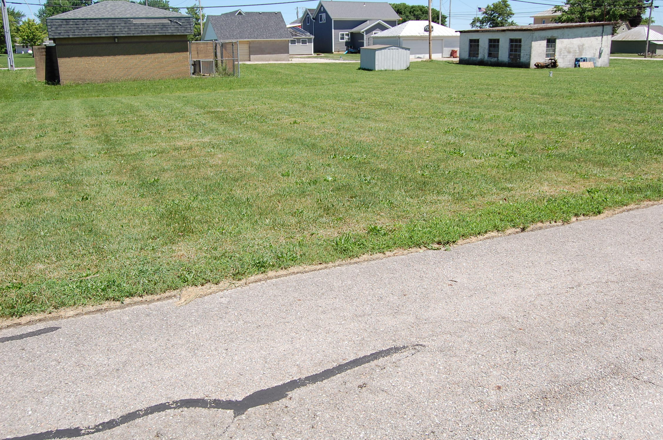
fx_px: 552
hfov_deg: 62.0
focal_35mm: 30
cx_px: 332
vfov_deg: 43.5
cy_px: 220
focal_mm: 20
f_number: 8
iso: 200
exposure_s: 1/500
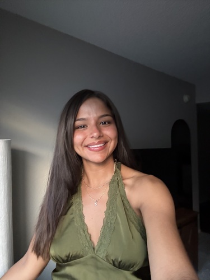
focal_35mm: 23
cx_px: 105
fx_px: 186
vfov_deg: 73.9
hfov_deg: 58.9
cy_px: 140
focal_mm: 2.69
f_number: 1.9
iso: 500
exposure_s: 1/30
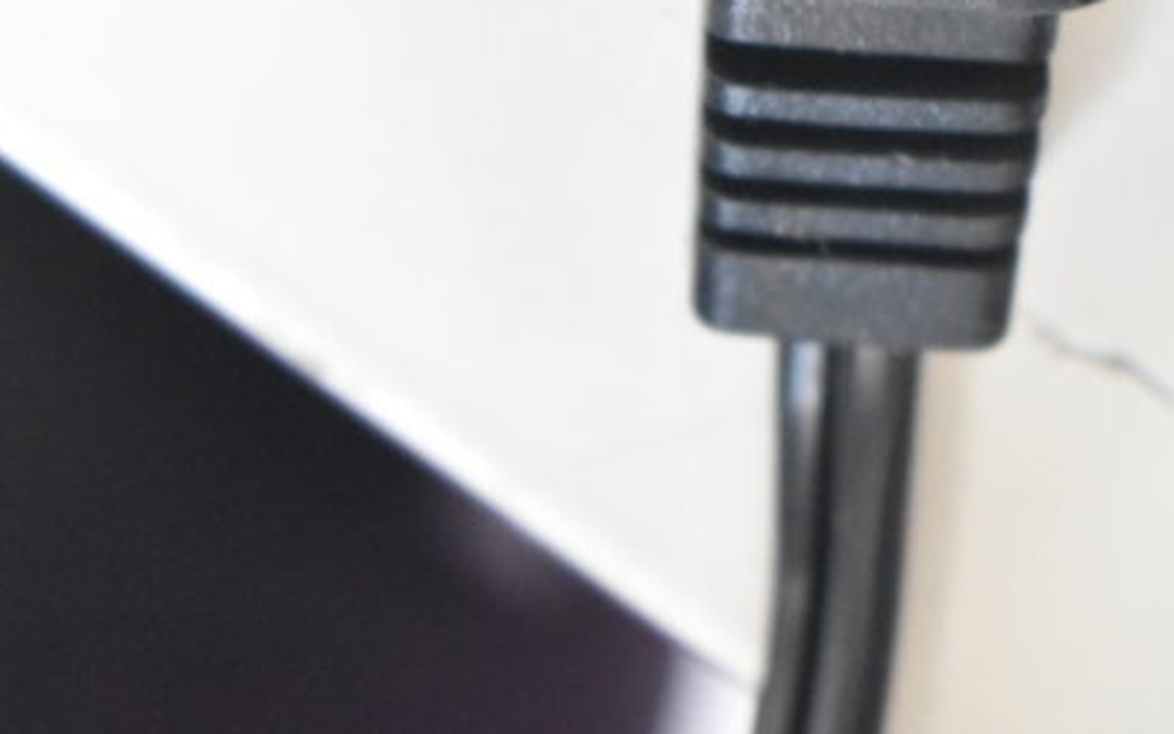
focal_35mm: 192
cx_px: 781
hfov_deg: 10.9
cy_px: -574
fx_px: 6148
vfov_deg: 6.7
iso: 4500
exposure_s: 1/100
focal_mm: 55
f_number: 5.6
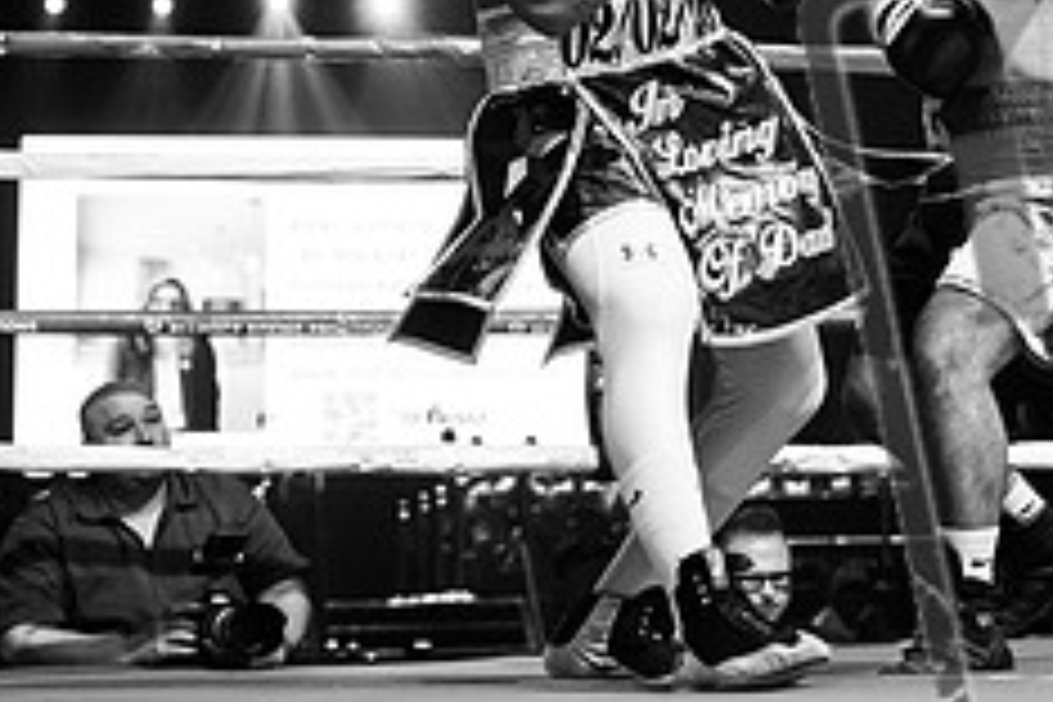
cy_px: 52
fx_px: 2896
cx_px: 810
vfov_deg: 13.7
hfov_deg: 20.4
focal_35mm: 99
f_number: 2.8
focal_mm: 40
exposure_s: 1/1000
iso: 4000
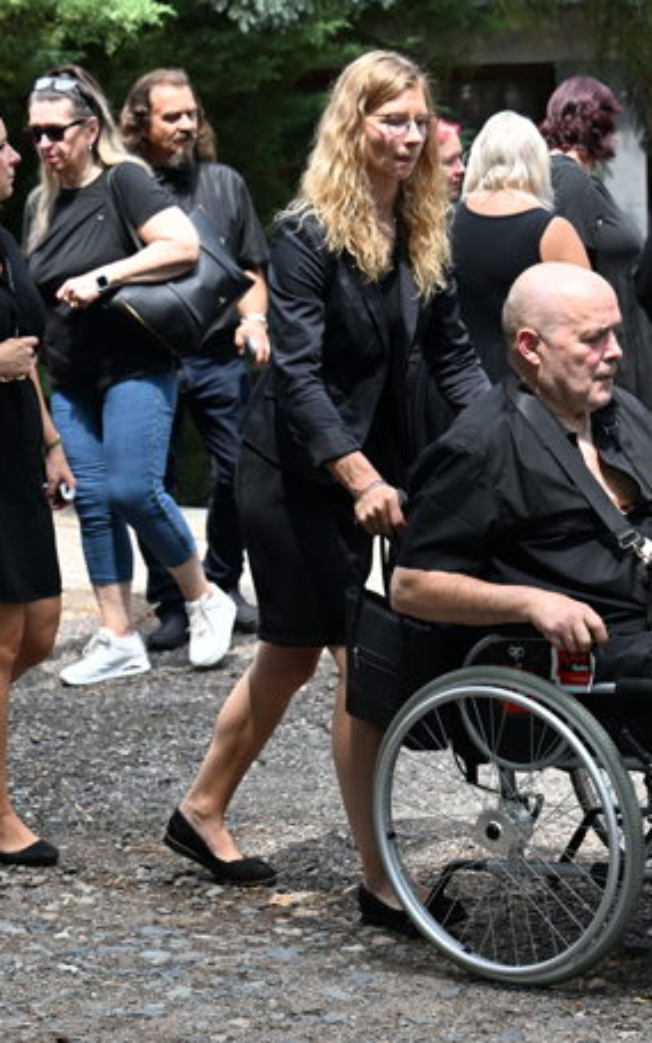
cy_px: 524
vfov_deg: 19.3
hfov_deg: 12.1
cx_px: 494
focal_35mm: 108
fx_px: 3071
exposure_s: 1/1000
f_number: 5.6
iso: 640
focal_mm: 70
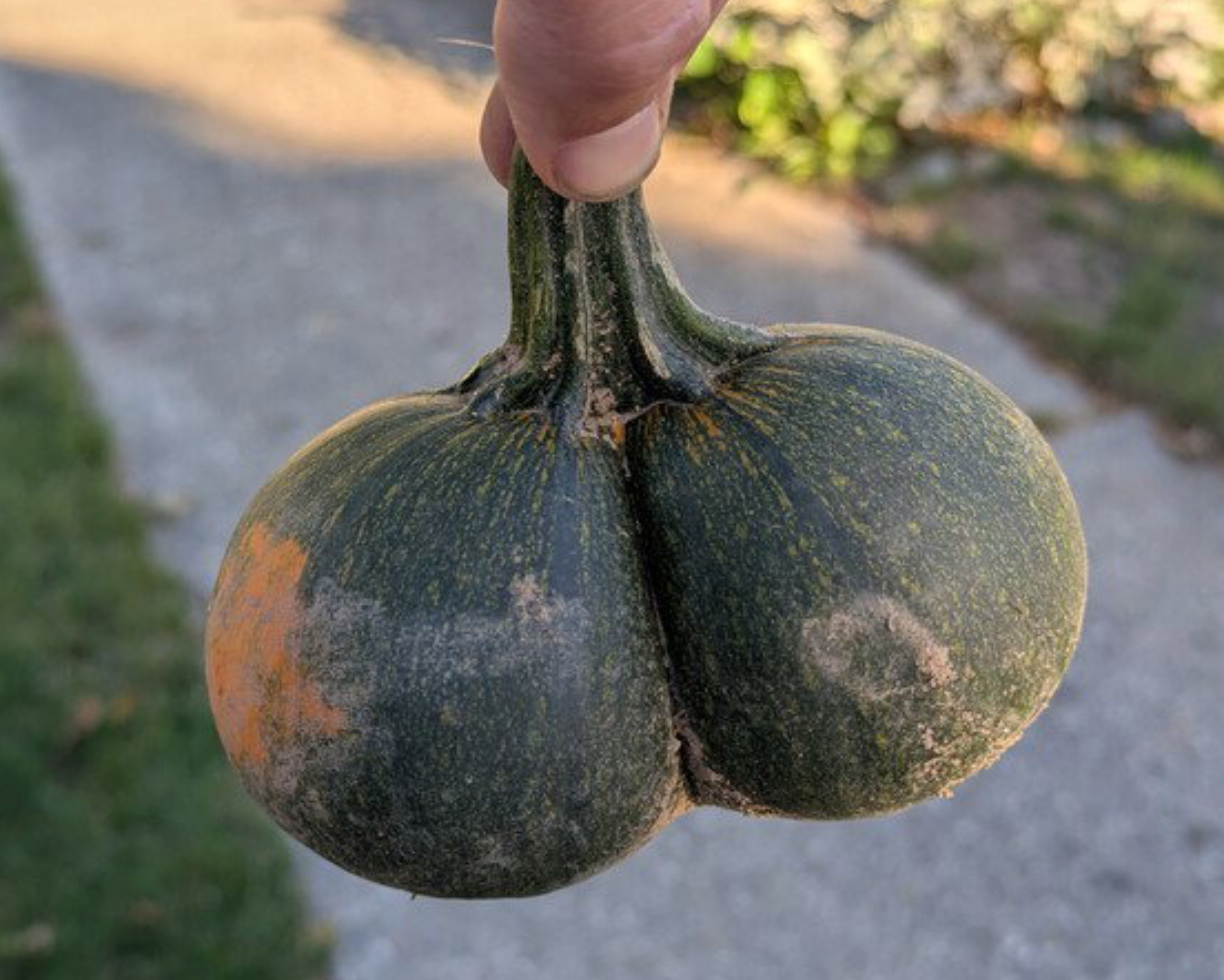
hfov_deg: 36.6
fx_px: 1848
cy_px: 490
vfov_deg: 29.7
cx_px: 616
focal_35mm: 51
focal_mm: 6.81
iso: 43
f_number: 1.85
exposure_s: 1/580
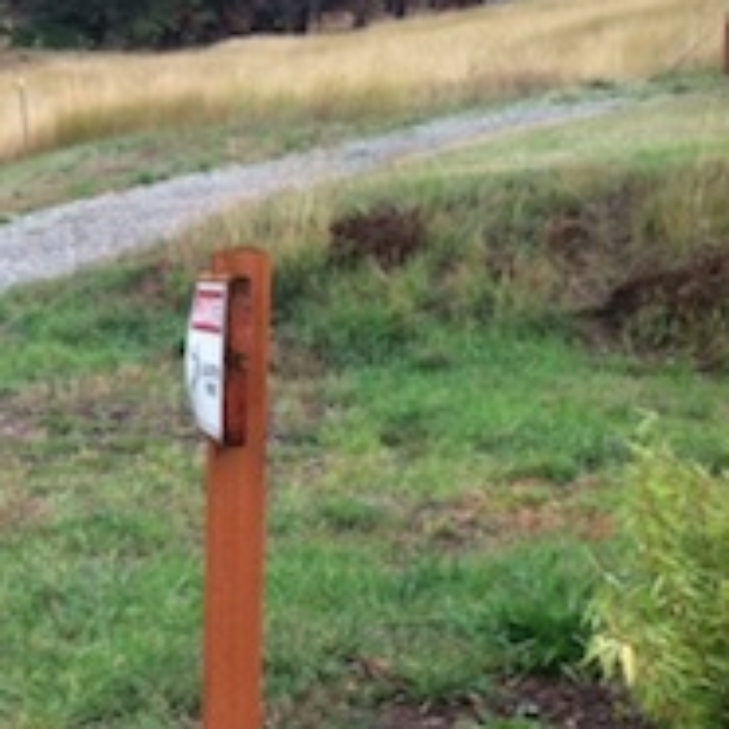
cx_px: -108
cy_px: 568
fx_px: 2335
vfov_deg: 17.6
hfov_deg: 17.1
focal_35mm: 98
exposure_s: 1/375
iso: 80
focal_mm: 3.85
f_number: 2.8
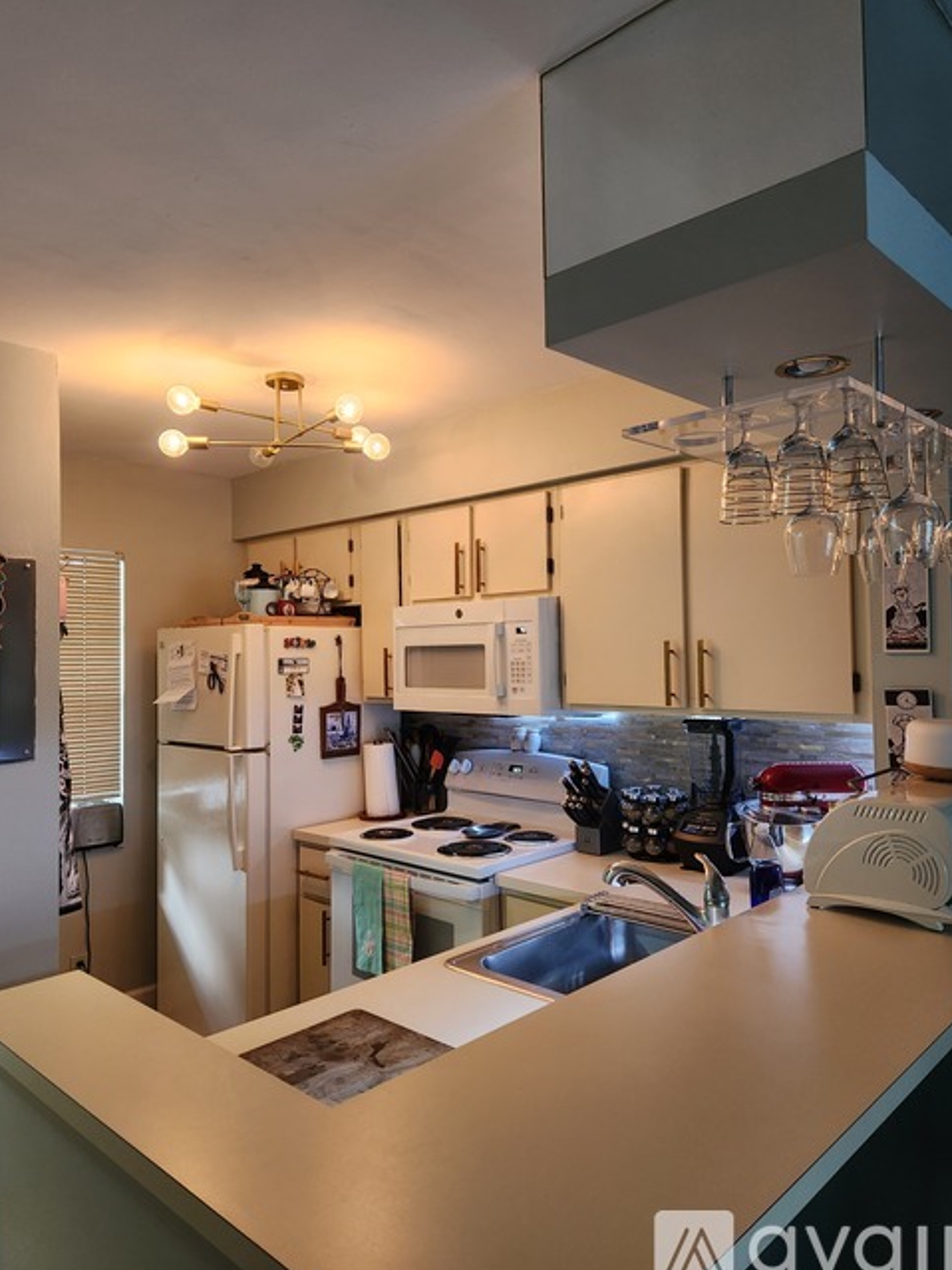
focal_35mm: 24
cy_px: 627
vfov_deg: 71.6
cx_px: 479
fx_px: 880
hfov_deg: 56.8
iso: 320
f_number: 1.8
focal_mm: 5.4
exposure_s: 1/120
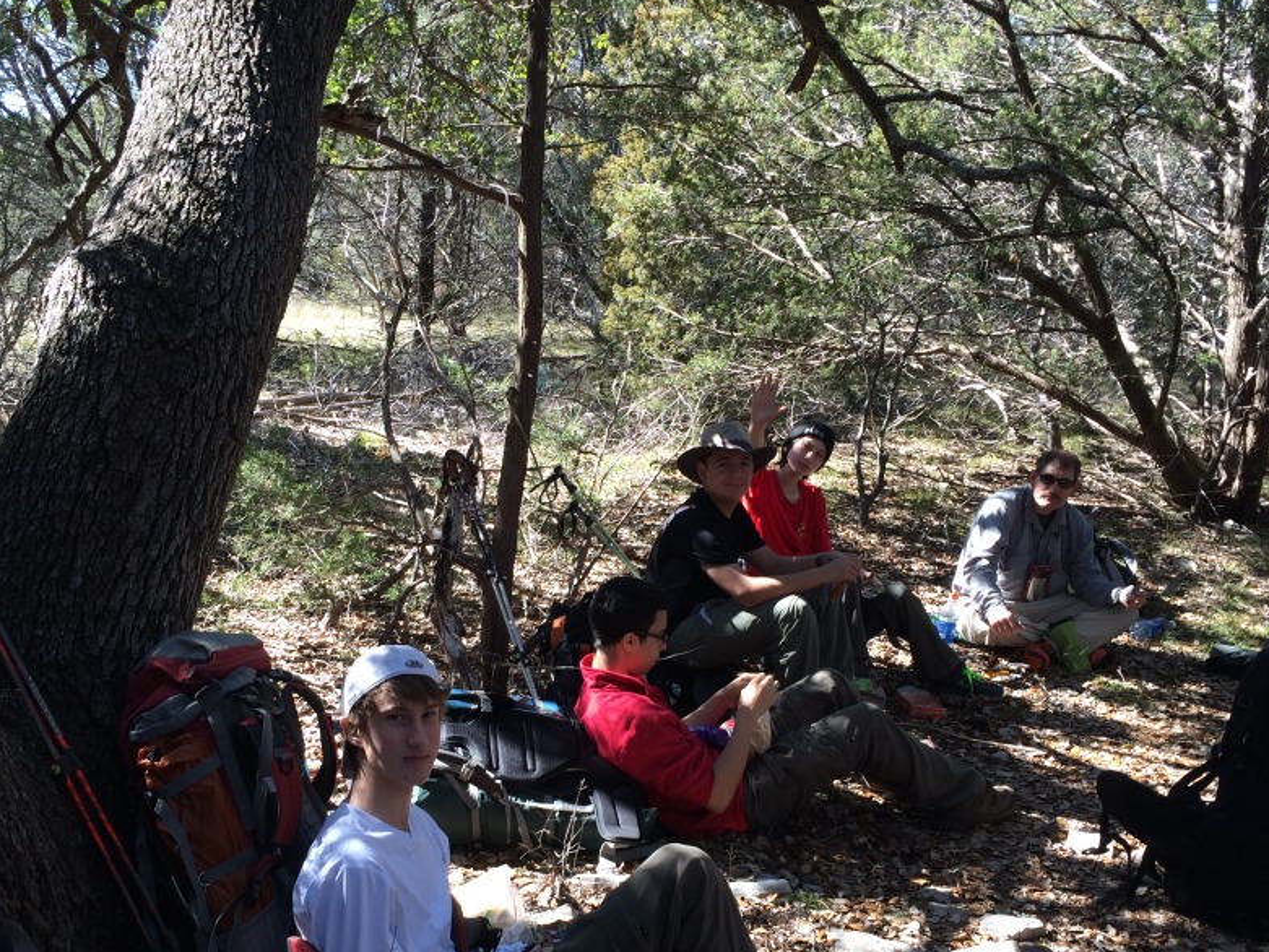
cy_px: 601
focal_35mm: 38
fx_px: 1393
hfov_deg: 49.0
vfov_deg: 37.5
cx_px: 609
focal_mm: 4.15
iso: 32
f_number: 2.2
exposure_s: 1/189
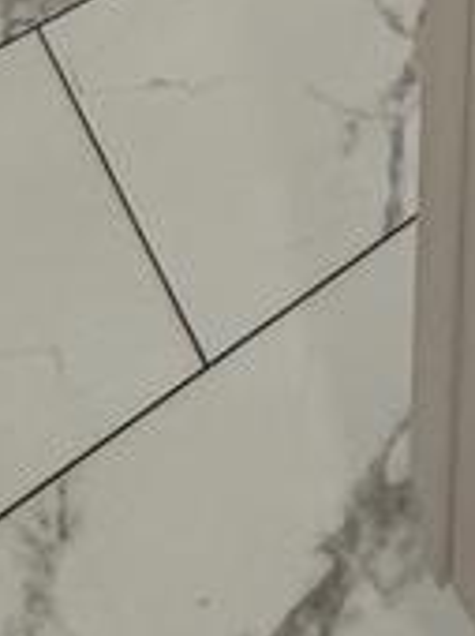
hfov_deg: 16.1
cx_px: 512
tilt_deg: -7.1
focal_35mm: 89
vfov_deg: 11.6
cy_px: -1257
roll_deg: -2.4
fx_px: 1632
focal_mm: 2.22
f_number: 2.2
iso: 125
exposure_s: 1/120
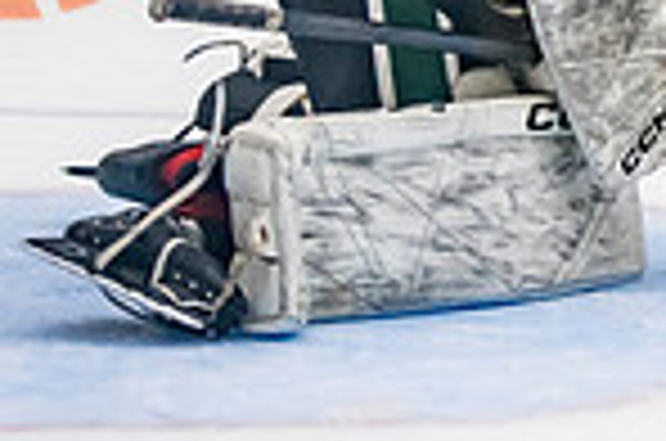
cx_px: 1194
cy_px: -316
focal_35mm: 484
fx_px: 8935
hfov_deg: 4.2
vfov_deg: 2.8
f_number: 3.2
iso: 2000
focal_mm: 102
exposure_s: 1/640
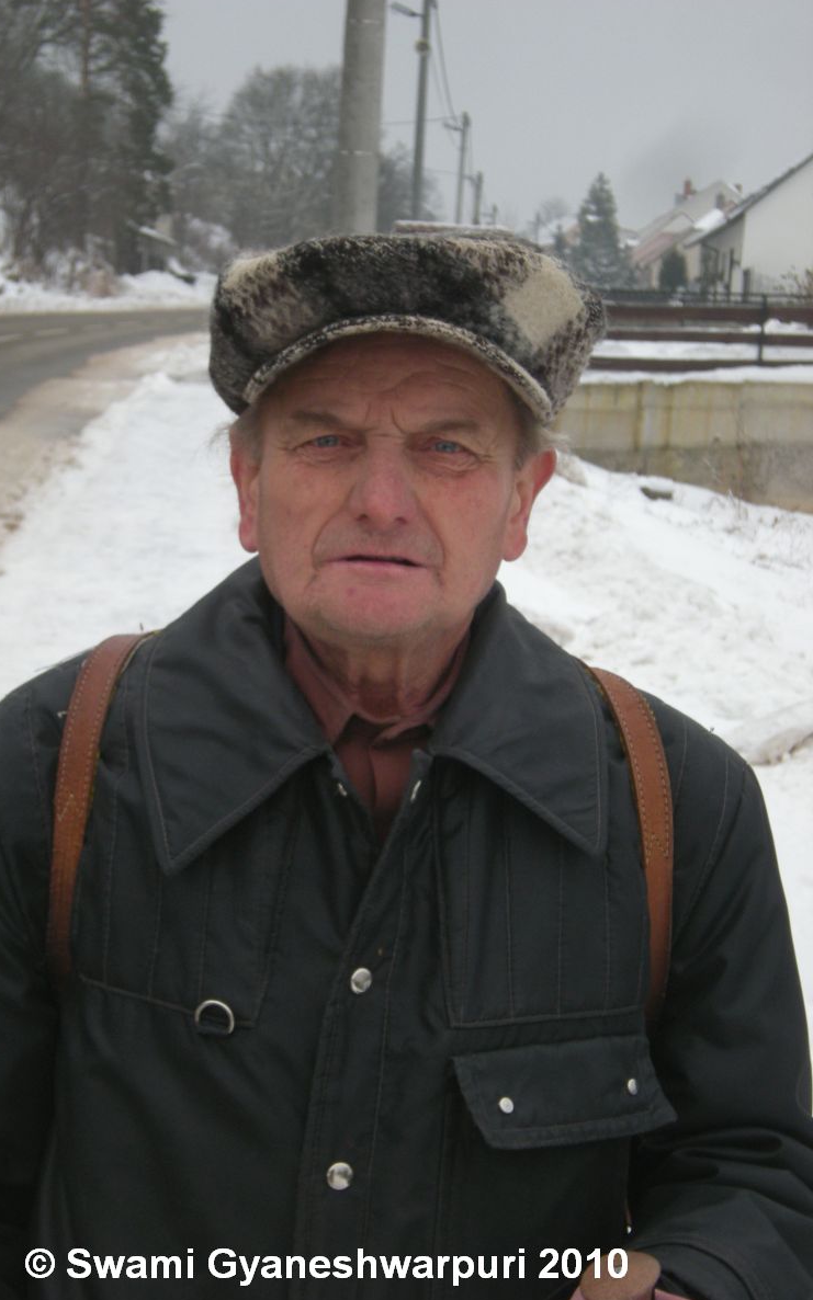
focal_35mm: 74
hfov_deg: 17.6
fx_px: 2624
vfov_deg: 27.9
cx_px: 324
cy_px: 649
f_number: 4.4
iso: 98
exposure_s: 1/169
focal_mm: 11.5
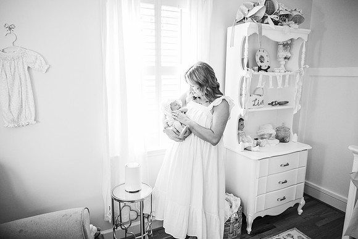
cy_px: 120
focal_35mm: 24
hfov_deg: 73.7
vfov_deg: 53.2
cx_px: 179
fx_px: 239
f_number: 2.8
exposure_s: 1/200
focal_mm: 24
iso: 2000
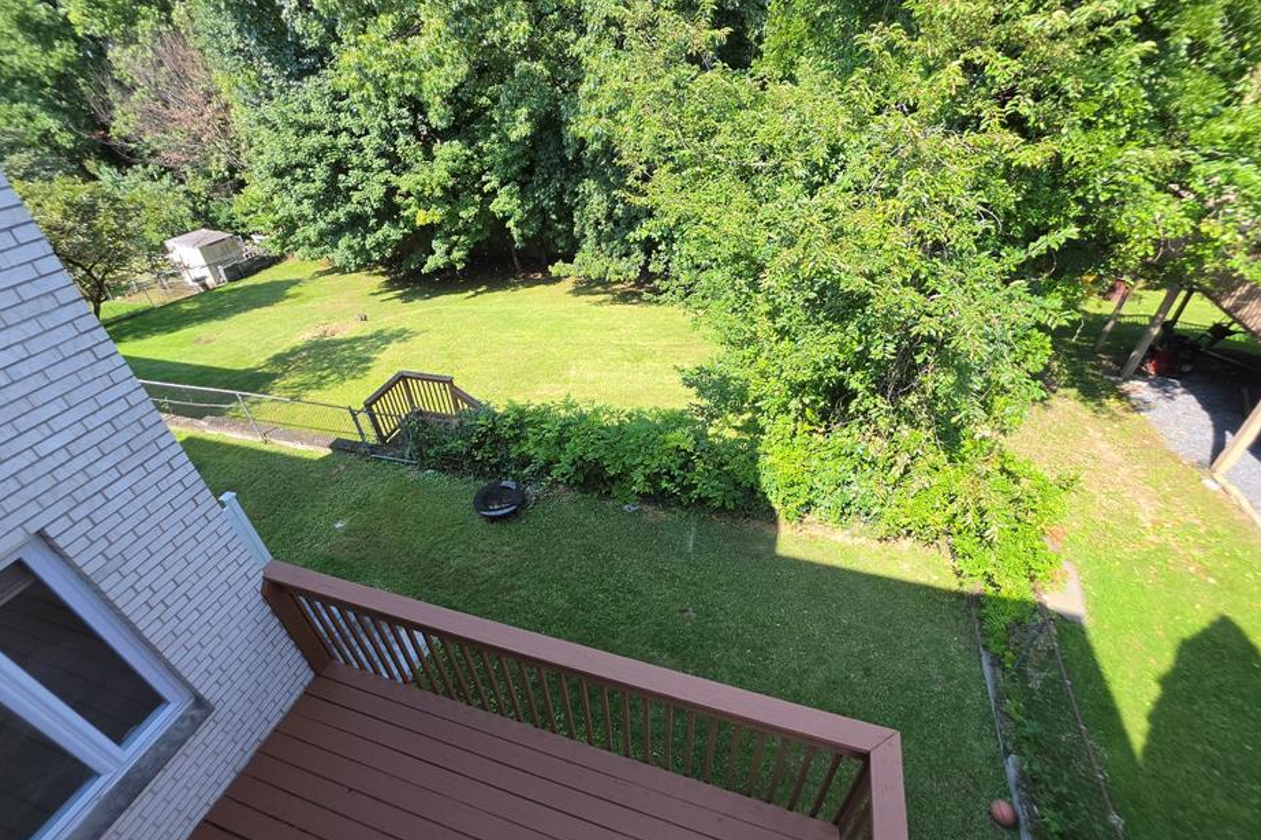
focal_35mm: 15
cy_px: 449
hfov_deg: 100.4
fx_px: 525
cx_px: 609
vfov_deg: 77.2
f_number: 1.9
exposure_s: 1/172
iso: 16
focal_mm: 2.2
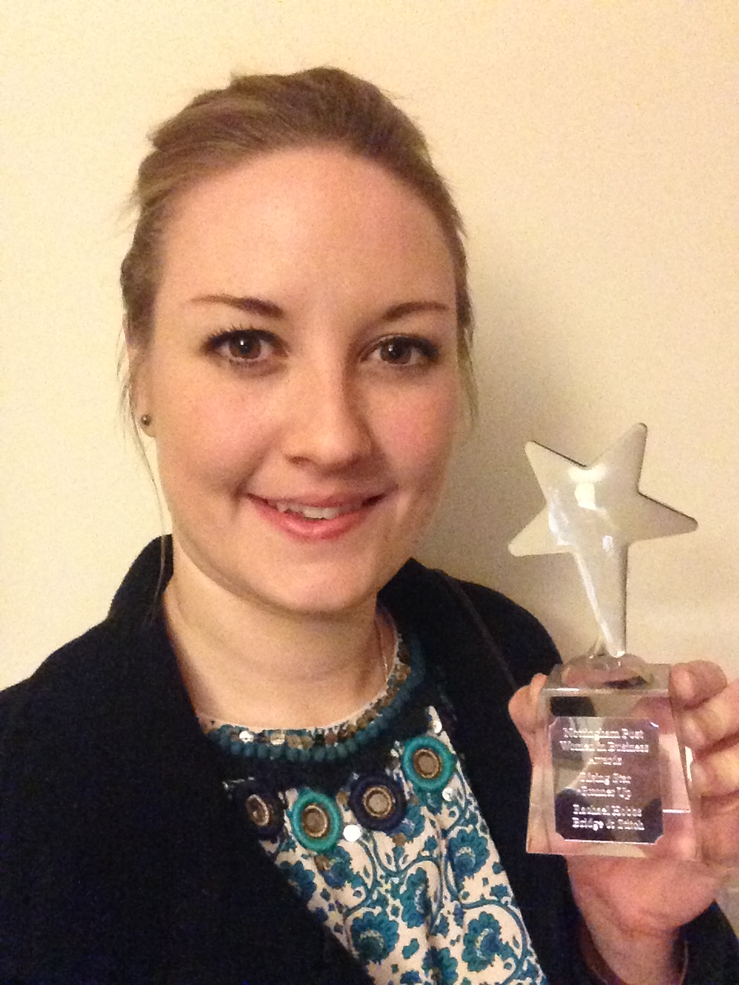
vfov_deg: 52.6
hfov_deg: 40.7
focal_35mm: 35
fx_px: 996
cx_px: 370
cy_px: 492
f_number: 2.4
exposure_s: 1/15
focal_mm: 2.18
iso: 800
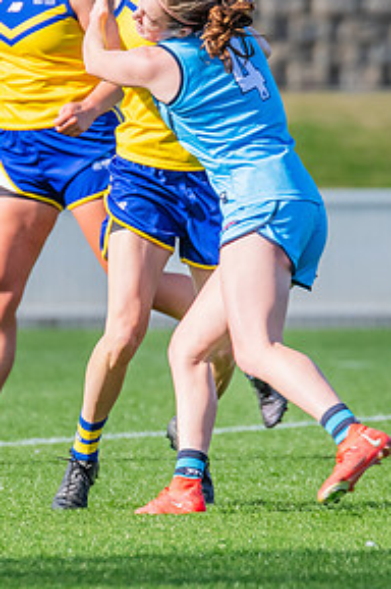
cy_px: 162
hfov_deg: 1.2
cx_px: 221
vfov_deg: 1.9
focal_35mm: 1102
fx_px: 17995
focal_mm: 420
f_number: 8
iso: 800
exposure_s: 1/1250
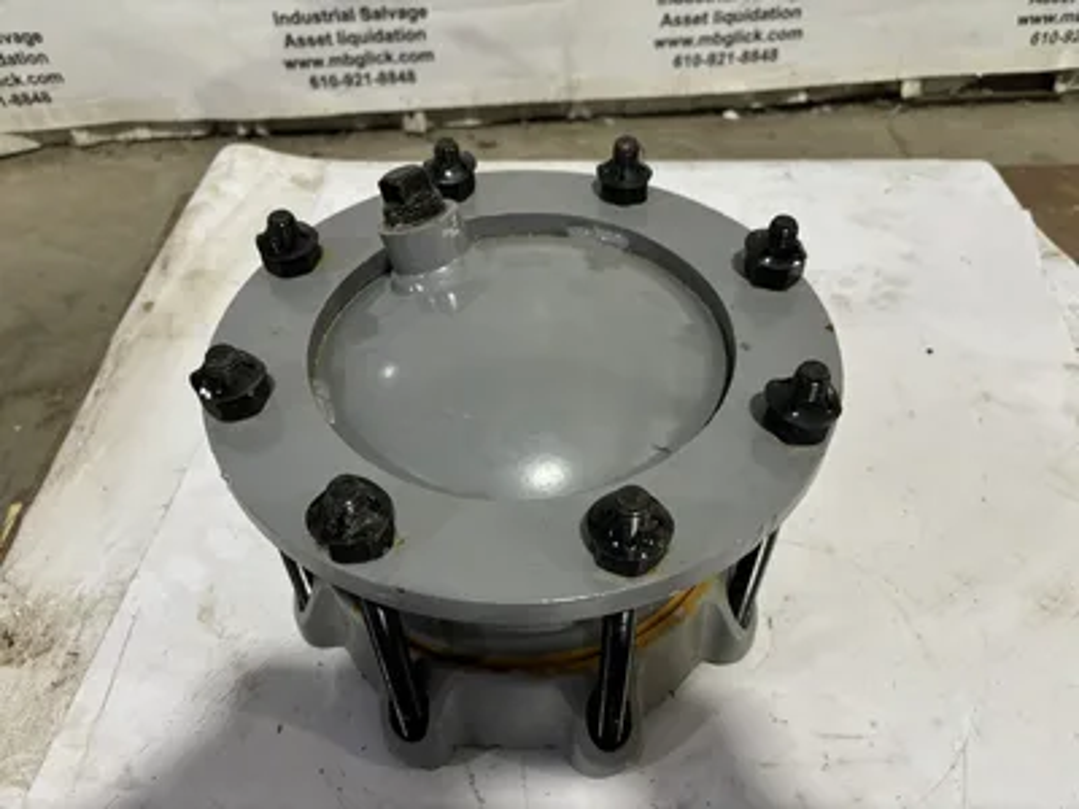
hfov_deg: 67.3
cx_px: 540
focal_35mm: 26
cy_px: 404
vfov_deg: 53.1
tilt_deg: -47.2
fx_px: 810
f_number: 1.6
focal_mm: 5.96
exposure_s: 1/60
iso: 200
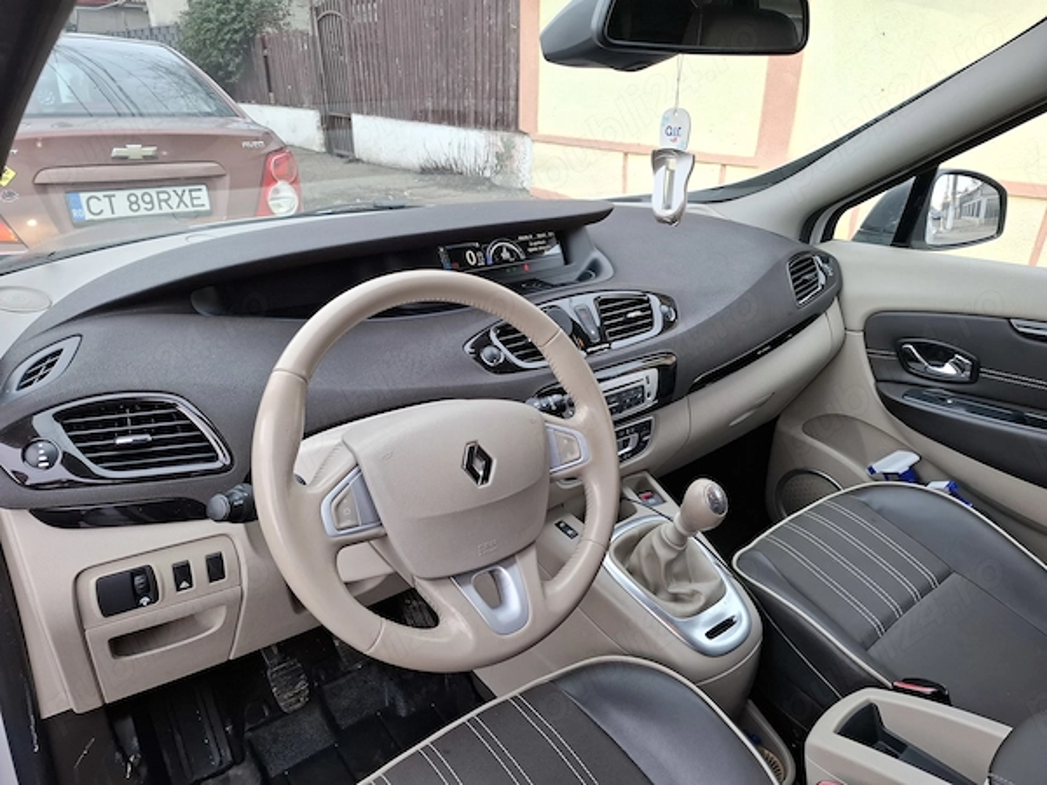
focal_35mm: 23
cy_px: 392
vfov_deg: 58.9
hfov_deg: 73.9
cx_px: 524
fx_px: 696
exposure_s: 1/138
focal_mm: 5.54
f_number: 1.8
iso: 50
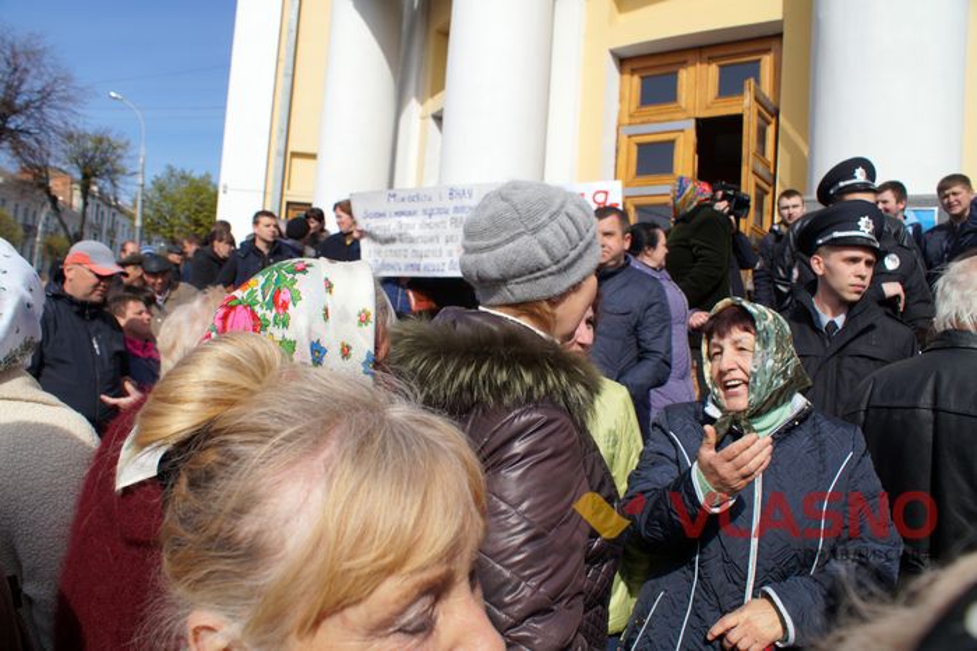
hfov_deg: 62.0
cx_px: 488
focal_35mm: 30
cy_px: 326
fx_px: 814
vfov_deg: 43.6
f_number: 7.1
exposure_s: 1/500
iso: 100
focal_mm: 20
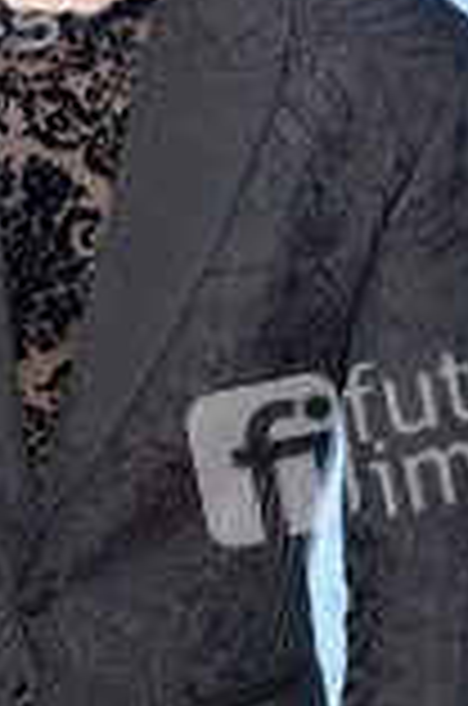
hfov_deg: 2.7
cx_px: 9
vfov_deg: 4.0
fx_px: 10008
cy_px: 216
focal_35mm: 511
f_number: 4.5
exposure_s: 1/250
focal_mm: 200
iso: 2000
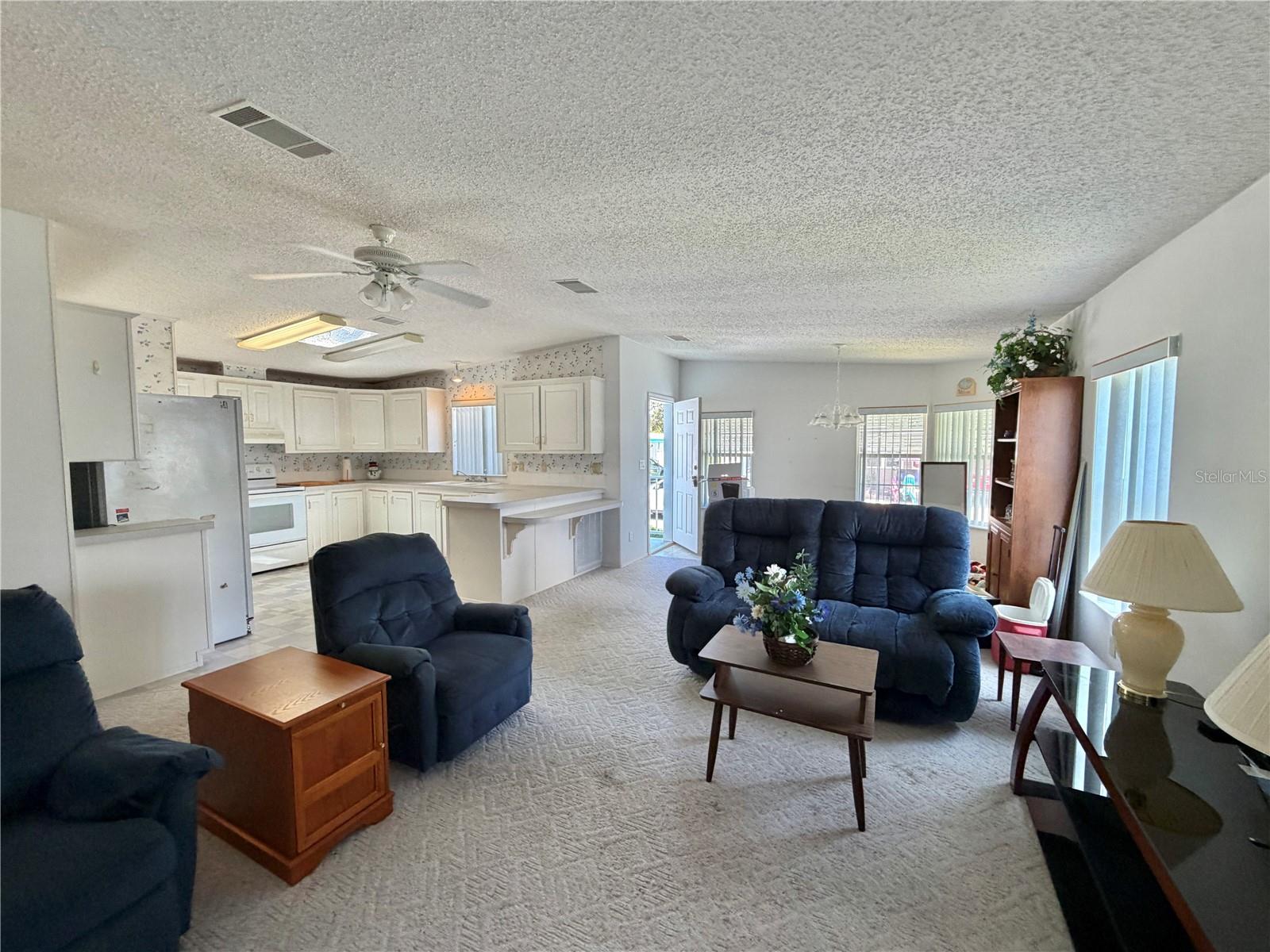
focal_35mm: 14
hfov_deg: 102.1
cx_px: 635
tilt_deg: -3.6
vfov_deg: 85.7
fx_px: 514
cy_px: 476
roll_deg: +0.1
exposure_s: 1/120
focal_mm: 2.22
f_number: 2.2
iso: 200
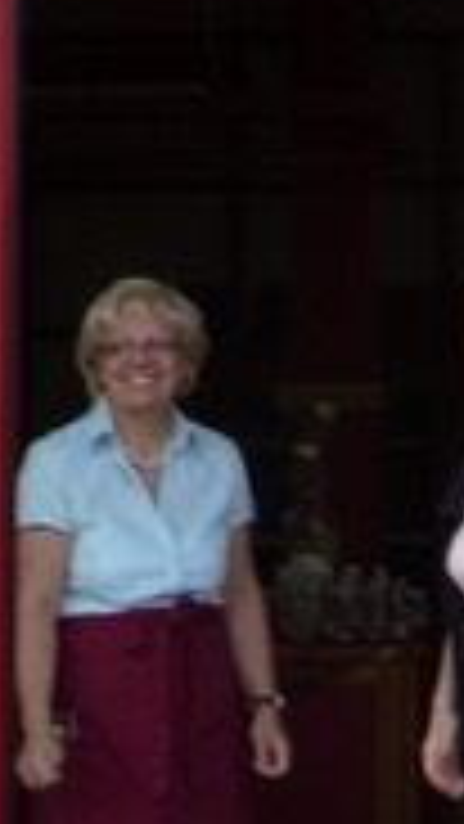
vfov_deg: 16.1
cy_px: 270
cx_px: 478
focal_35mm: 133
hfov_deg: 9.1
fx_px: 2908
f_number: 3.3
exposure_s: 1/80
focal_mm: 4.7
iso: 100
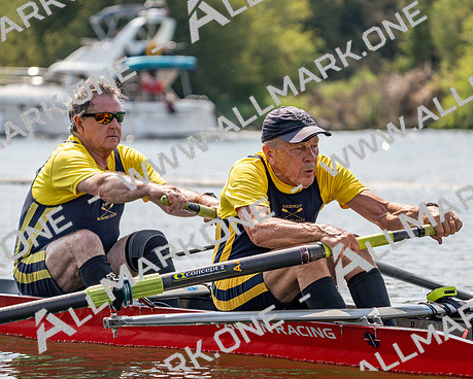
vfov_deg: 6.5
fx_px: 3321
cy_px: 194
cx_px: 244
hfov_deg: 8.1
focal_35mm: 237
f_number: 5.6
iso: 200
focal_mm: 200
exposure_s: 1/1600
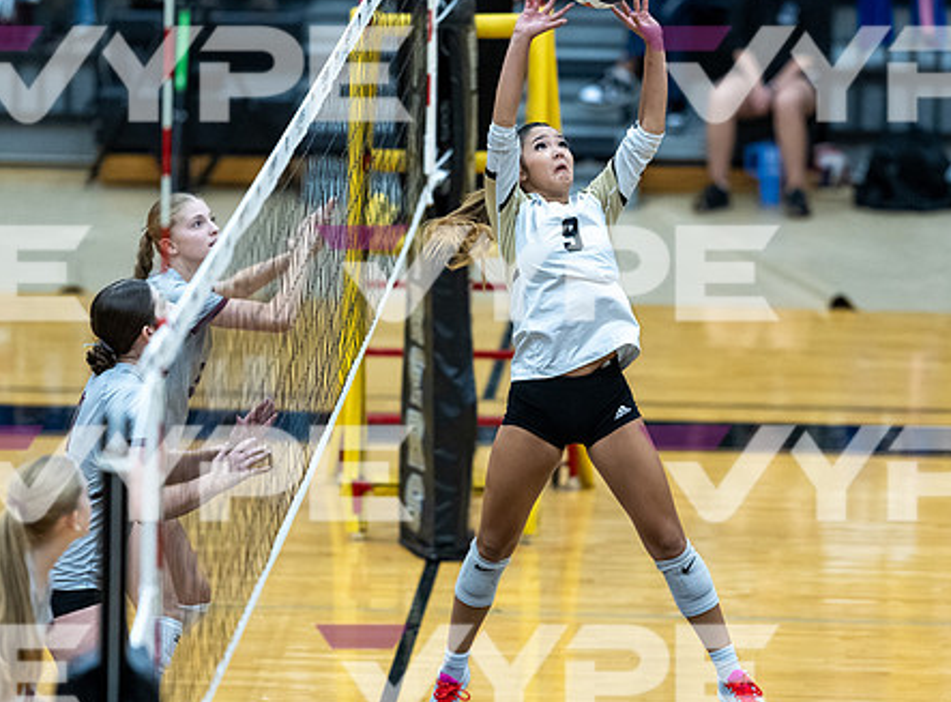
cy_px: 362
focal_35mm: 315
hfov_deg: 6.3
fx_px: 8605
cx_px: 554
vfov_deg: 4.7
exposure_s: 1/1600
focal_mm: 200
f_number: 2
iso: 3200
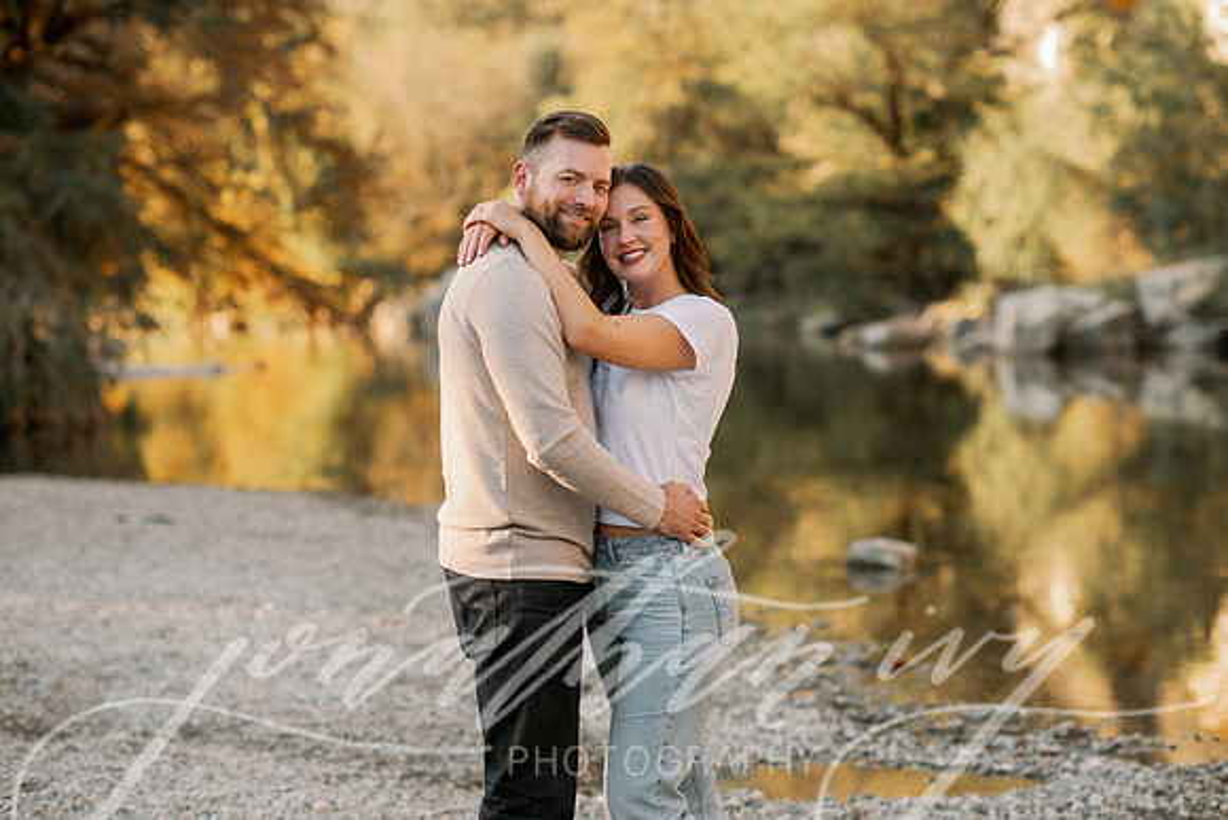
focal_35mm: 85
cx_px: 614
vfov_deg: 16.1
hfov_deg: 23.9
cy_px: 410
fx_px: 2900
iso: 160
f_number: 2.8
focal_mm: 85
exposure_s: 1/320
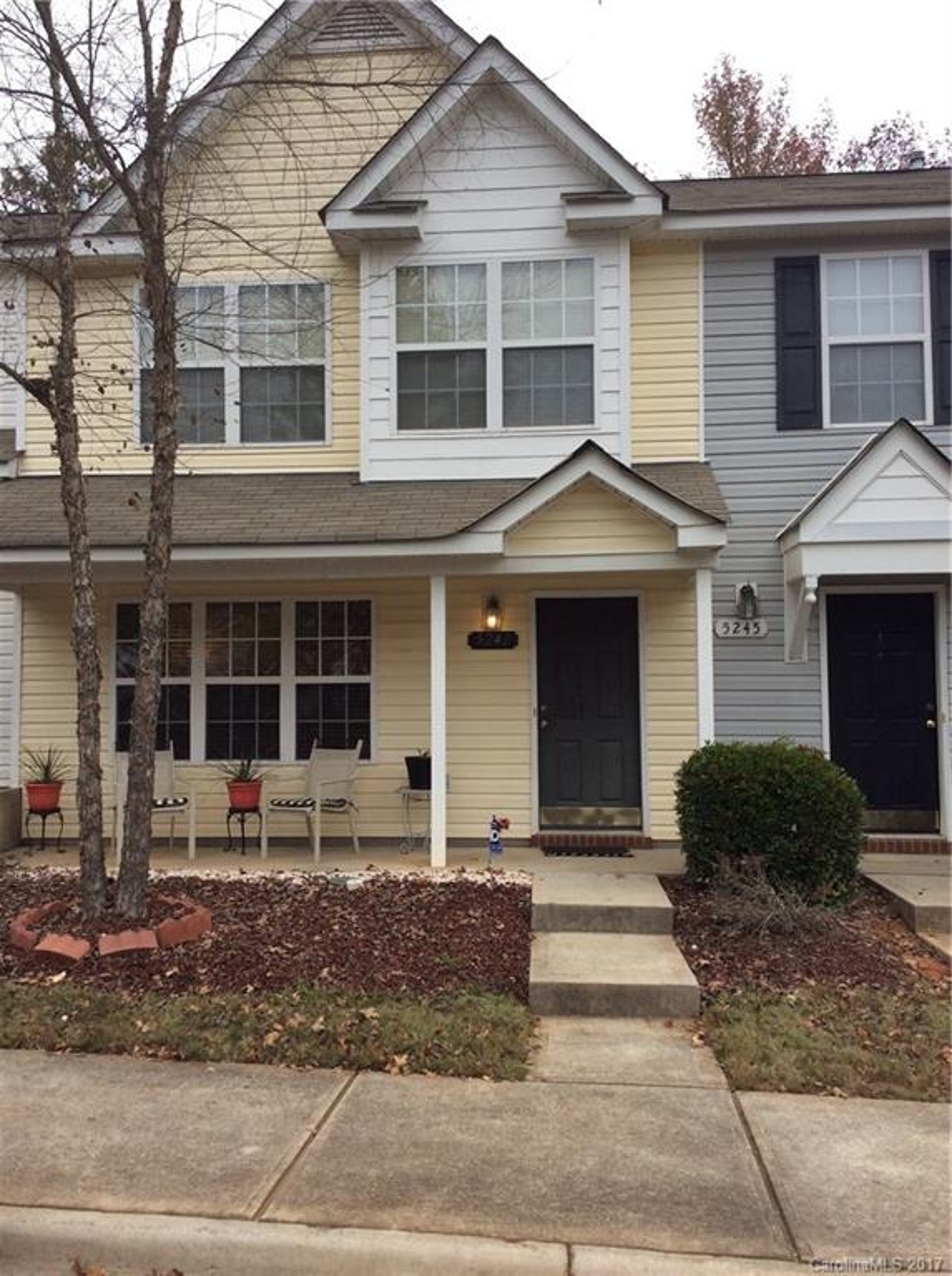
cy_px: 638
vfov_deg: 56.9
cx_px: 476
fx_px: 1177
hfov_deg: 44.0
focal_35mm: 32
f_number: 2.4
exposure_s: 1/334
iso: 32
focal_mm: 3.3
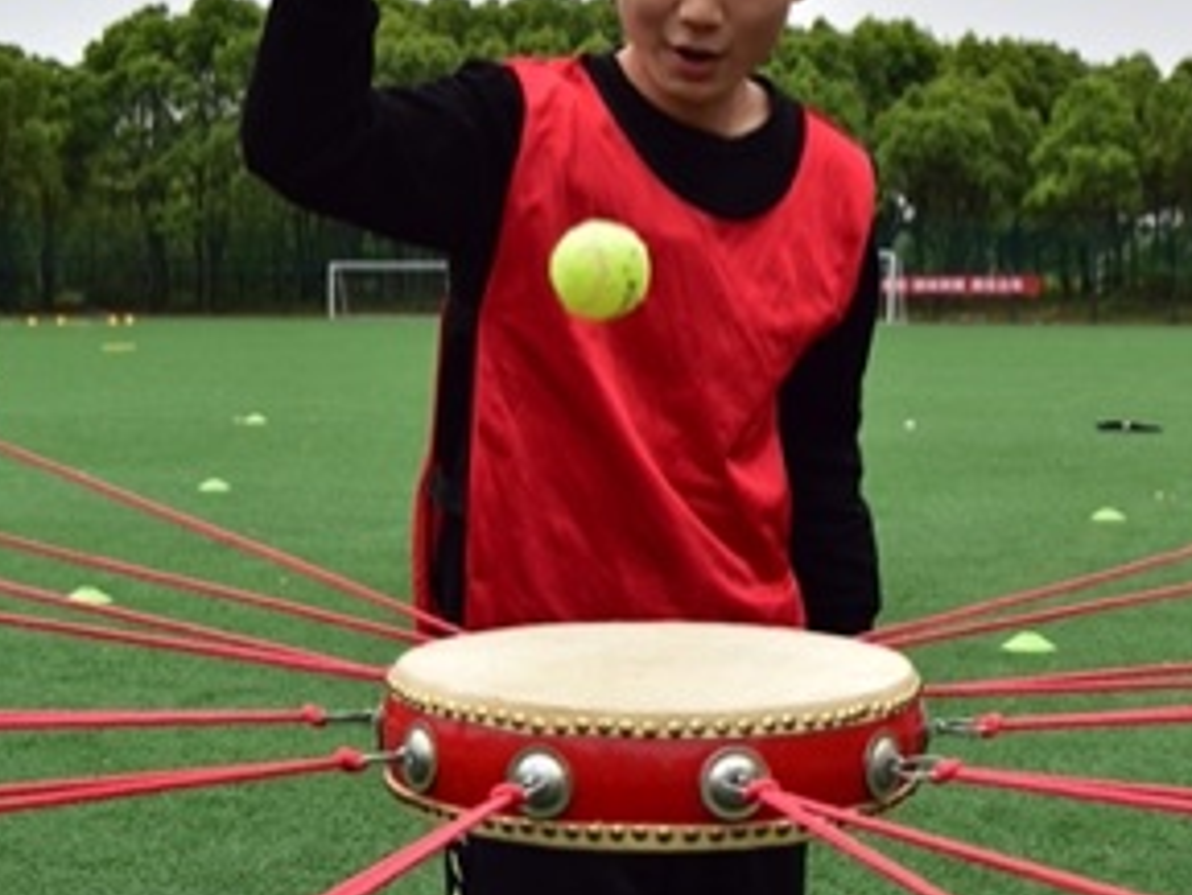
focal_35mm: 70
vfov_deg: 20.8
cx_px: 825
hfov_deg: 27.5
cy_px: 210
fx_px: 2411
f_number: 5.6
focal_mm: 26
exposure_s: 1/400
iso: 100
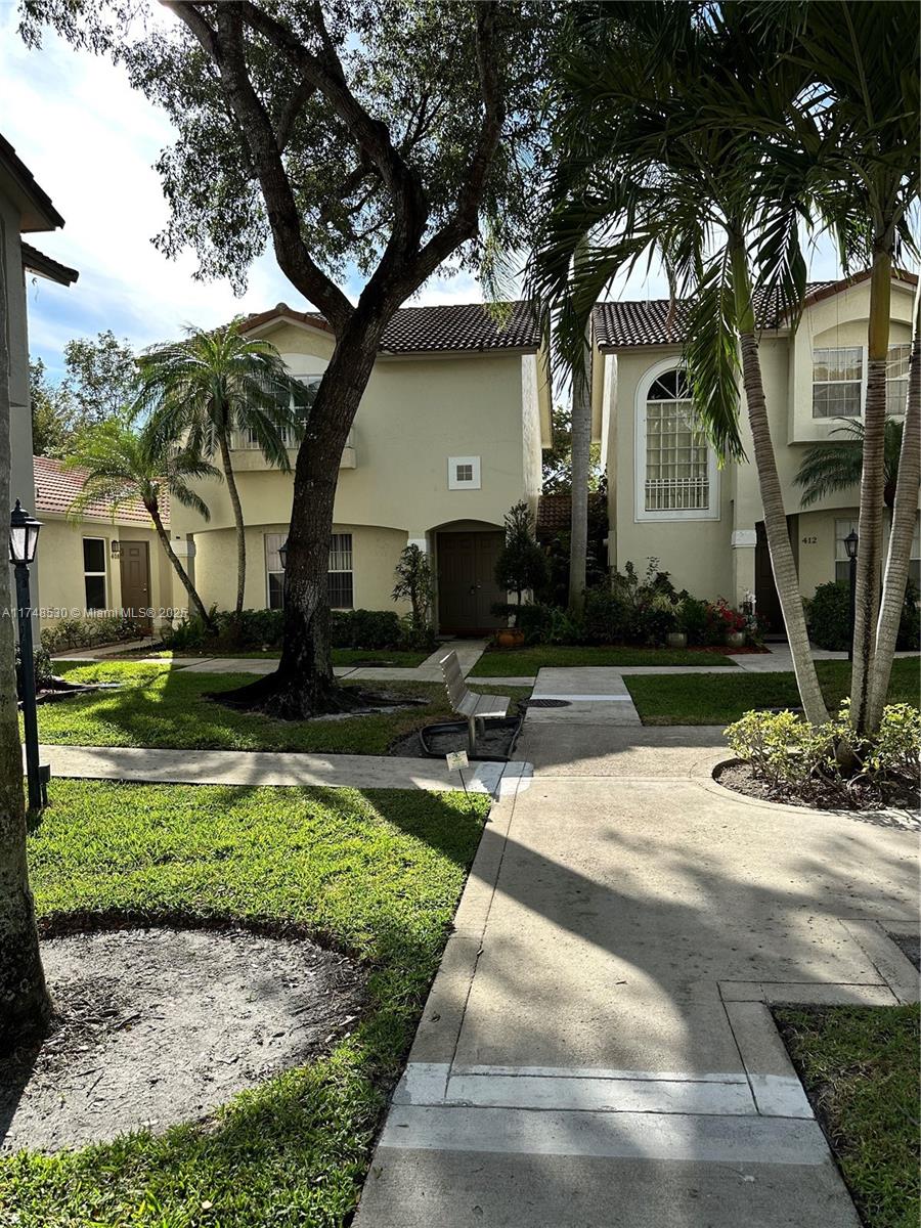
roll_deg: +0.2
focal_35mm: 24
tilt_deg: -1.6
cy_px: 614
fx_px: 851
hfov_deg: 56.8
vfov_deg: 71.6
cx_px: 460
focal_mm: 6.86
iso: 80
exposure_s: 1/2070
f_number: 1.78
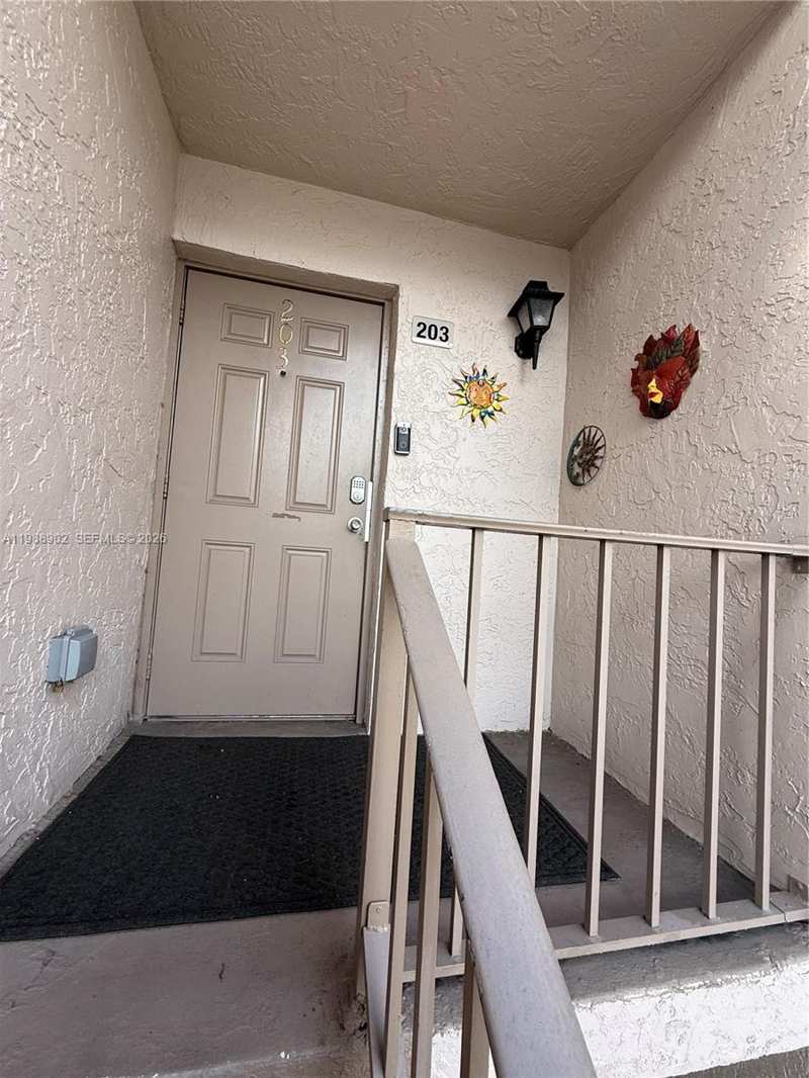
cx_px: 404
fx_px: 436
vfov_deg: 102.1
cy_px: 539
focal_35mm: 14
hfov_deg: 85.7
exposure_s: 1/242
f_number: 2.2
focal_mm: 2.22
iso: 50
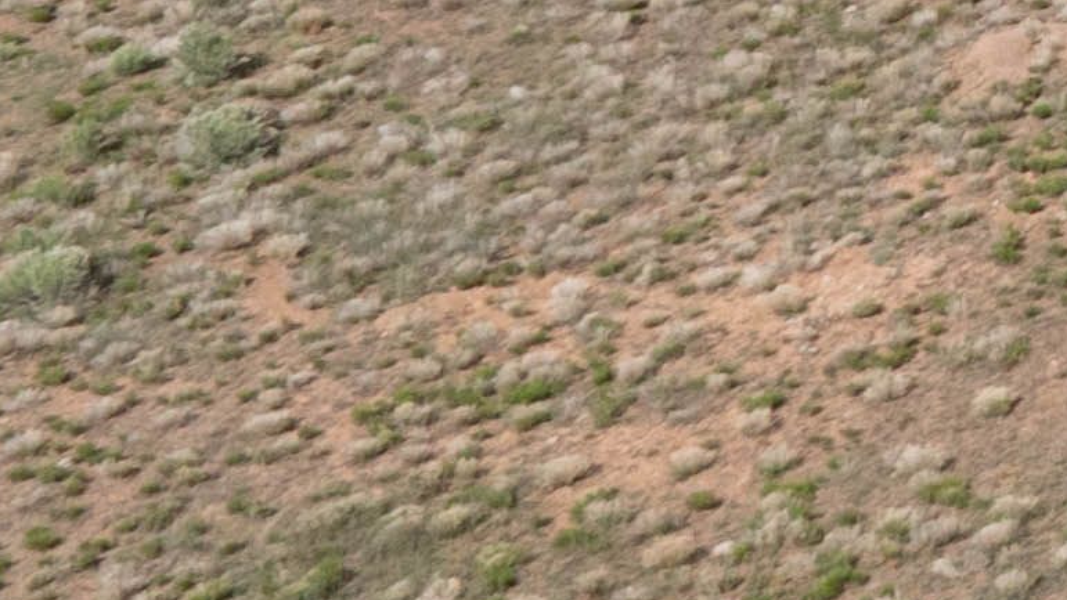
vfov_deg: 6.0
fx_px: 5065
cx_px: 3377
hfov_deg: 9.2
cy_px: -1514
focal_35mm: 179
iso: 100
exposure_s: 1/240
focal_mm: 12.29
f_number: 11
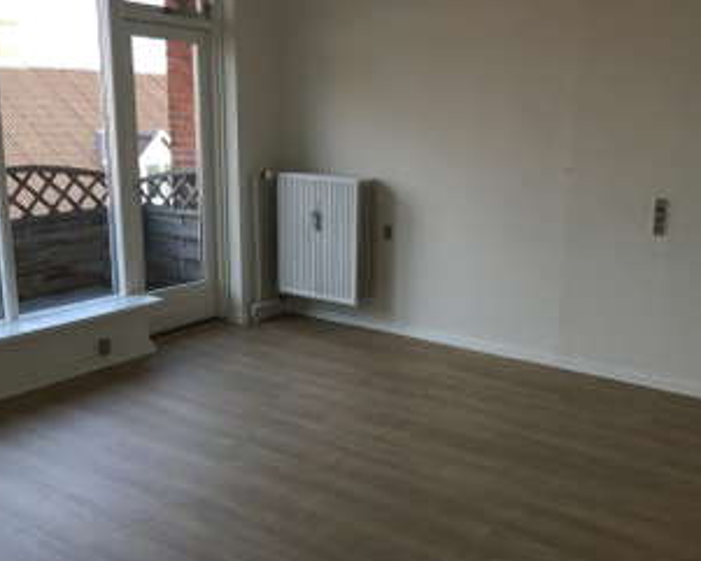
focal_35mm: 35
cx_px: 396
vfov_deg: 42.2
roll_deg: -1.1
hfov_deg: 51.4
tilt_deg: -12.0
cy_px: 270
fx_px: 726
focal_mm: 4.15
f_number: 2.2
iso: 25
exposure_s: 1/50
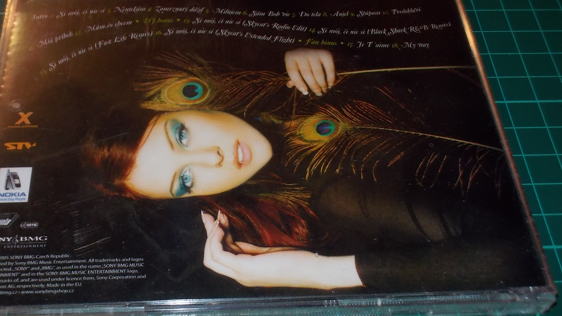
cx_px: 249
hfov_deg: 44.5
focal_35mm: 46
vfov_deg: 26.0
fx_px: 686
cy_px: 172
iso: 200
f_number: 3.7
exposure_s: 1/30
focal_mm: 5.2
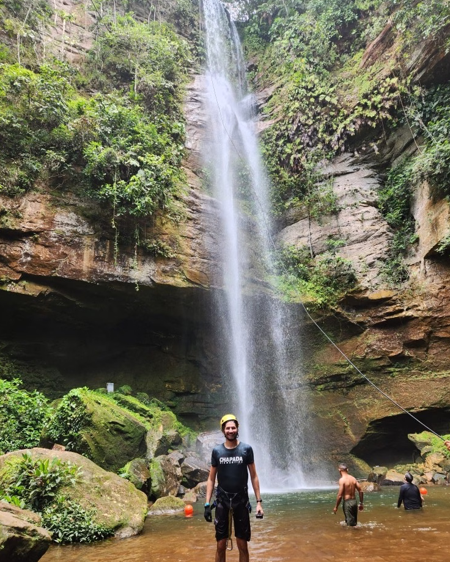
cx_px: 232
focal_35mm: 25
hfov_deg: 56.8
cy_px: 311
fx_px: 416
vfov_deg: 67.9
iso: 64
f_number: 1.8
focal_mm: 5.4
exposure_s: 1/180
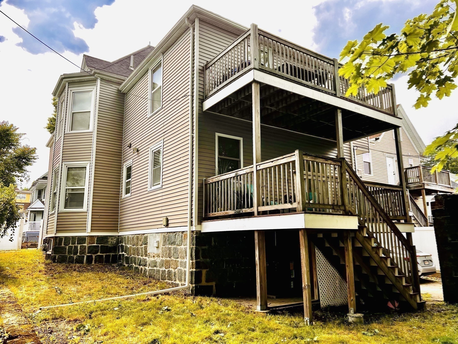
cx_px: 229
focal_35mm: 26
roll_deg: +1.1
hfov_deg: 67.3
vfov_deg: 53.1
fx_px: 344
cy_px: 172
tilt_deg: +10.9
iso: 50
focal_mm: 5.7
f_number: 1.5
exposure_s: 1/840
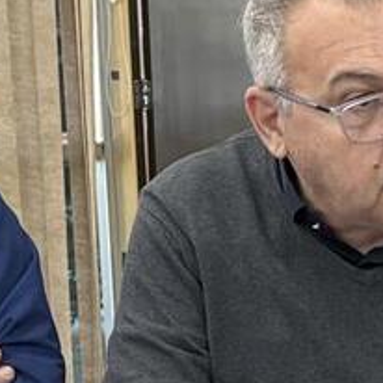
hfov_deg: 12.5
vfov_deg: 12.8
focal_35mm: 134
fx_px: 1677
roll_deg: -0.2
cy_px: 405
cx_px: 552
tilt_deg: -13.8
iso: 320
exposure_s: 1/60
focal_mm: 5.96
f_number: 1.6
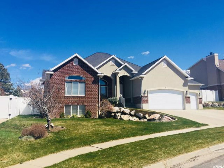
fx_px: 188
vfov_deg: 48.2
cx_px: 112
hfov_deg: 61.7
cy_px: 84
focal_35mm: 29
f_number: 2.2
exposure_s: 1/2639
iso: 32
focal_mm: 4.15
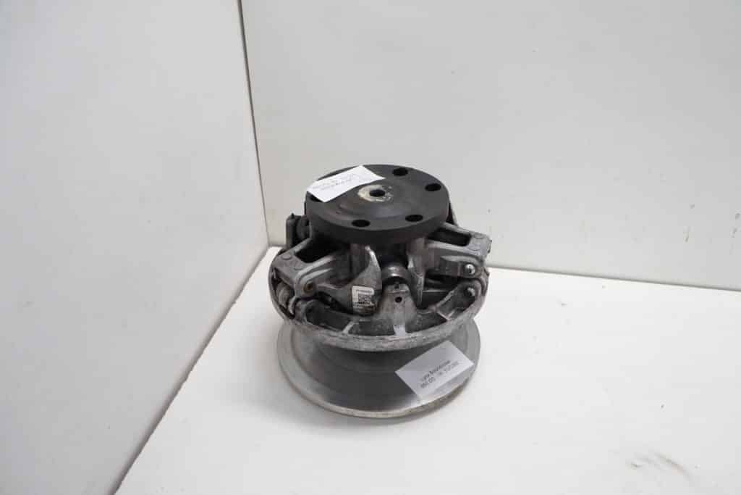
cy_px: 248
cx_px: 370
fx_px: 556
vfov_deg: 47.9
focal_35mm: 27
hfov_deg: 67.4
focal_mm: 18
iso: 320
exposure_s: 1/60
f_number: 5
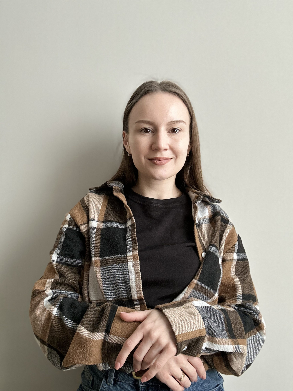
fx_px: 339
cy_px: 196
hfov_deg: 46.8
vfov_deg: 60.0
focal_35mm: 30
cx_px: 146
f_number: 1.9
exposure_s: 1/60
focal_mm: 2.69
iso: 160
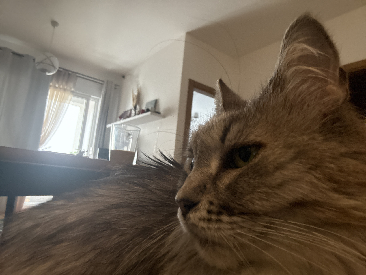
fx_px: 243
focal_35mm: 23
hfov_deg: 73.9
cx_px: 183
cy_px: 138
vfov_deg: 58.9
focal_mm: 2.69
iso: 320
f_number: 1.9
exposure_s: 1/50
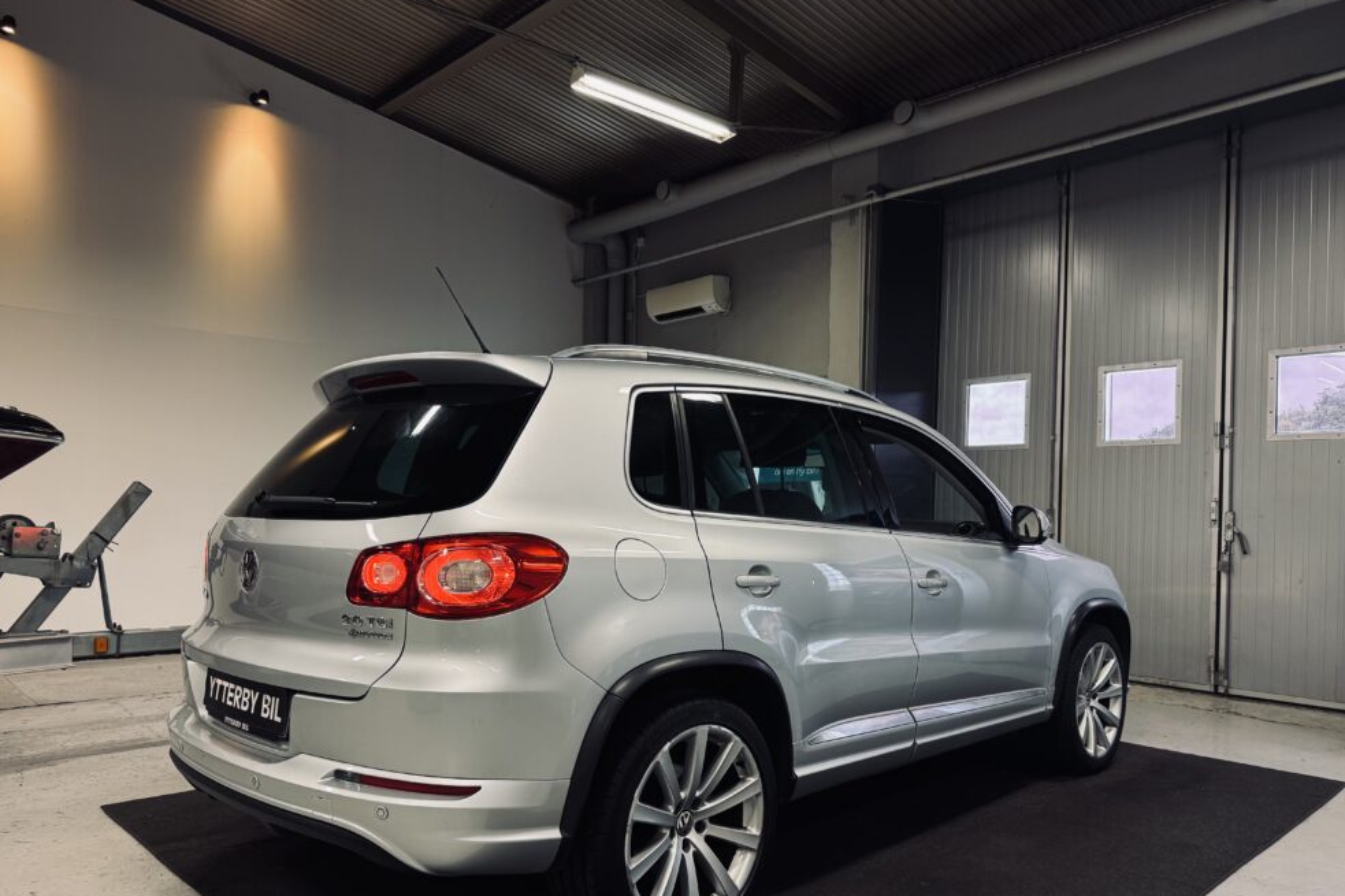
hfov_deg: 69.4
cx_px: 690
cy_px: 509
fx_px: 971
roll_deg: -0.3
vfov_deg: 49.4
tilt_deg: +0.2
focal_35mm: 26
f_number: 1.78
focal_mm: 6.76
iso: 125
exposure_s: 1/50
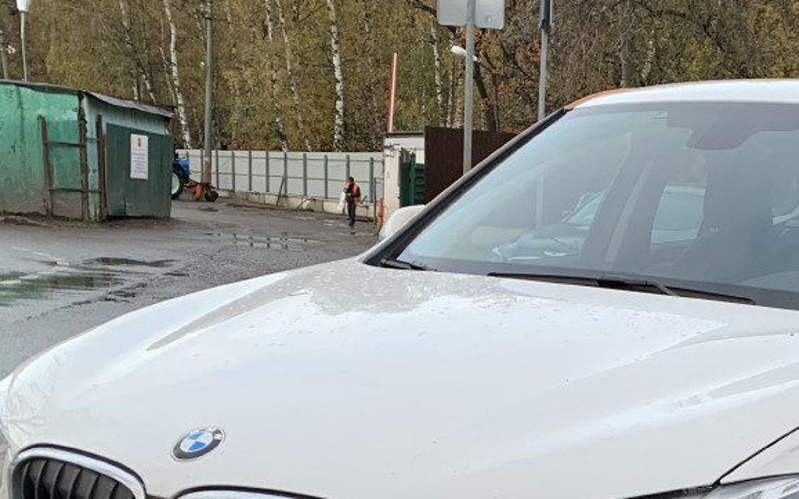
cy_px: 610
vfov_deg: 19.6
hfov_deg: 31.8
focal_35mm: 62
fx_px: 1350
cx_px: 673
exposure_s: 1/102
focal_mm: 4.25
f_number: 1.8
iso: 100
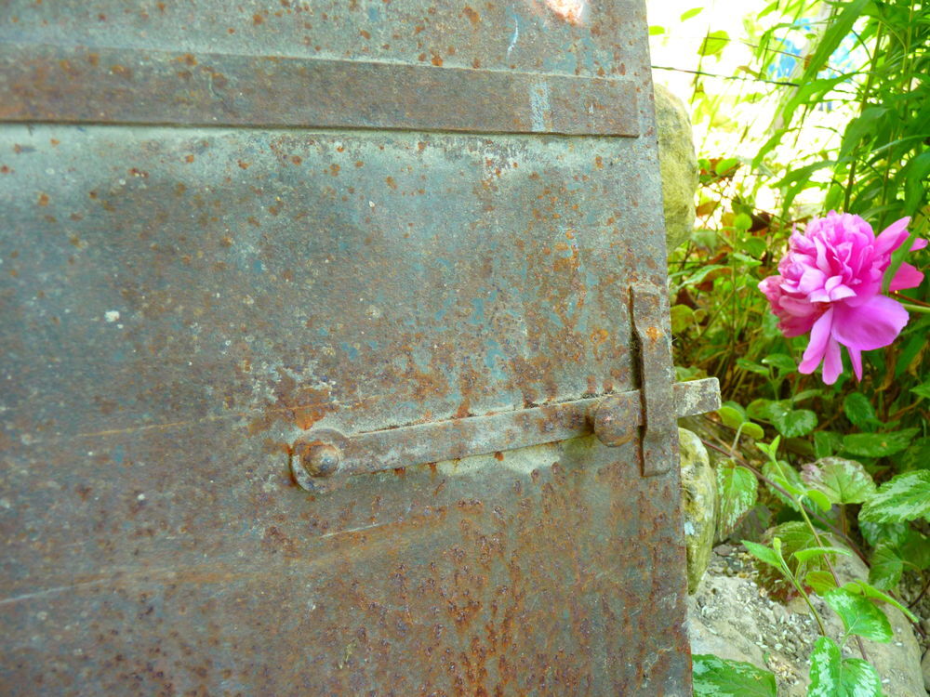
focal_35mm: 29
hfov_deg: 61.7
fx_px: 779
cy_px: 348
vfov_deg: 48.2
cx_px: 465
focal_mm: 5.2
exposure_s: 1/30
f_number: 2.8
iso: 160
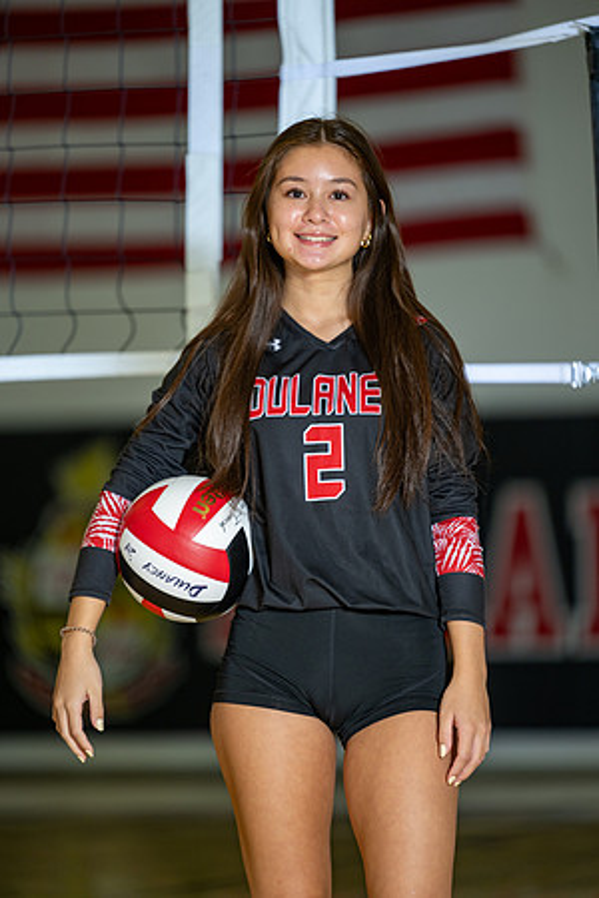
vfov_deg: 10.8
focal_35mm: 190
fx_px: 4742
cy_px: 449
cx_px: 300
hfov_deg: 7.2
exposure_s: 1/200
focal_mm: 190
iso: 320
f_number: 2.8
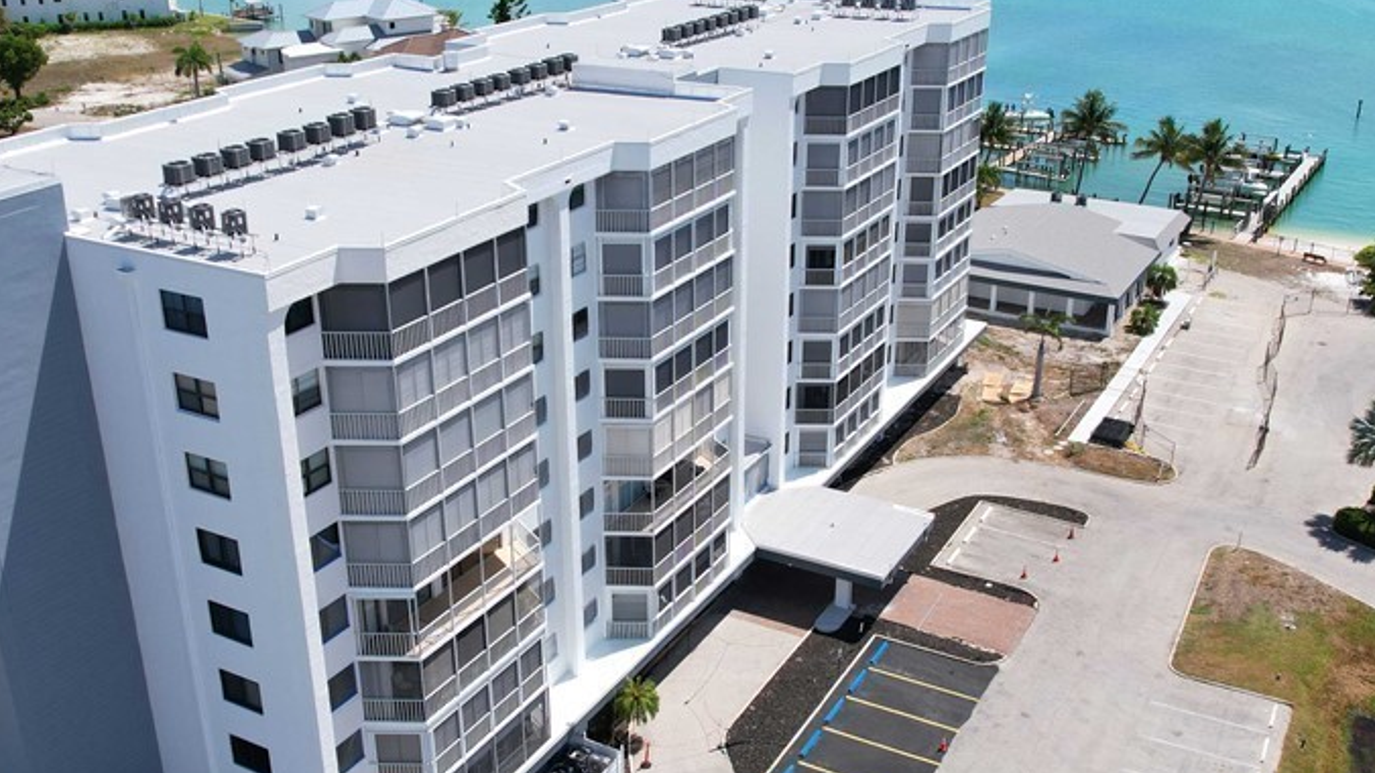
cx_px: 661
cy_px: 397
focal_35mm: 37
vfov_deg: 32.0
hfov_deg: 54.0
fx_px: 1349
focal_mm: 8.38
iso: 110
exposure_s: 1/2000
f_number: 2.8
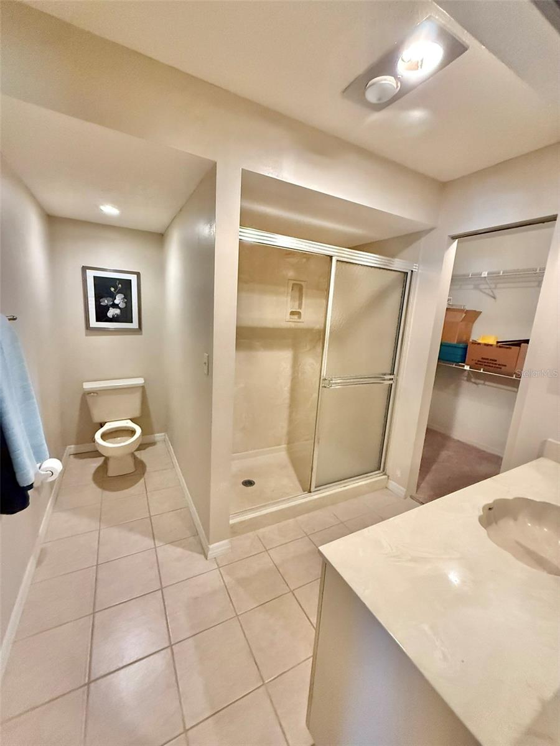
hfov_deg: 85.7
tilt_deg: -11.3
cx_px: 280
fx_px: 302
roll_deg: -4.0
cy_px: 373
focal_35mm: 14
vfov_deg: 102.1
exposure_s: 1/60
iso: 800
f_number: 2.2
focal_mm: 2.22
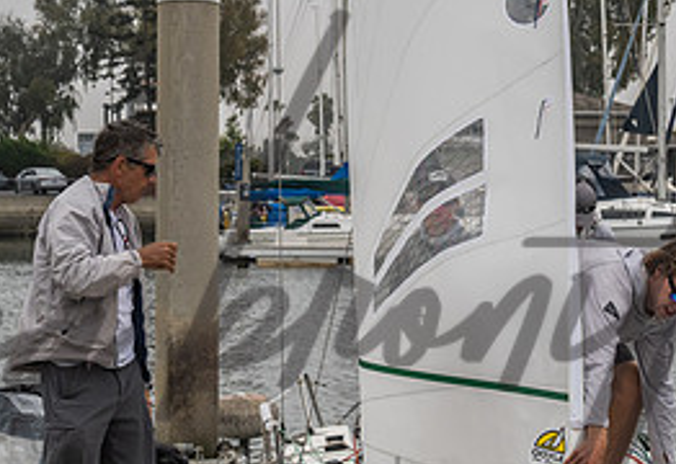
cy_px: 178
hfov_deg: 15.7
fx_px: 2445
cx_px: 375
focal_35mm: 129
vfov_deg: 10.8
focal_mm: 46
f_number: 5.3
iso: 400
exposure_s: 1/1250
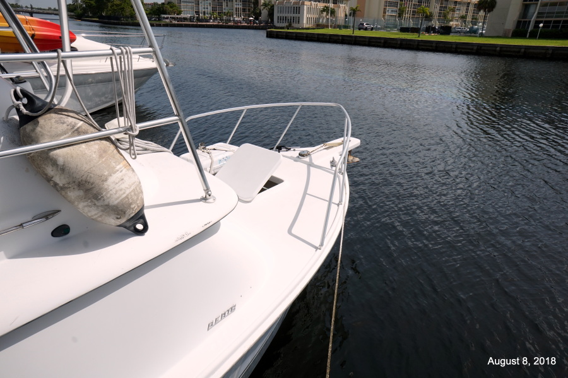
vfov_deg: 53.1
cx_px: 284
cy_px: 189
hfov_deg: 73.8
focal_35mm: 24
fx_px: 378
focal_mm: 16
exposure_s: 1/160
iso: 125
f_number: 13
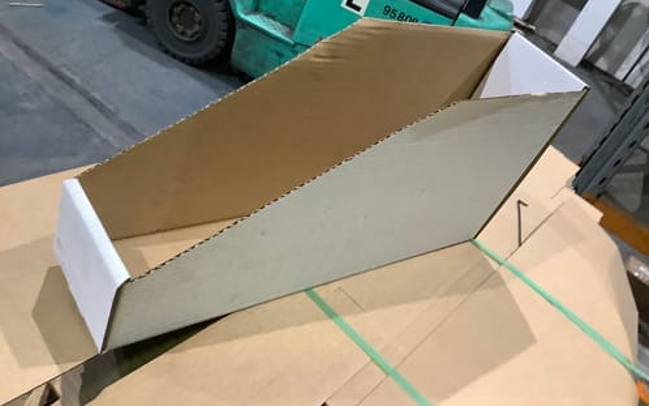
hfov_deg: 58.2
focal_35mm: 33
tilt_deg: -30.1
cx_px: 324
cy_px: 191
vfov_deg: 38.3
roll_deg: -24.6
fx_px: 584
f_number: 2.4
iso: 250
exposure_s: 1/33
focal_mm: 3.3
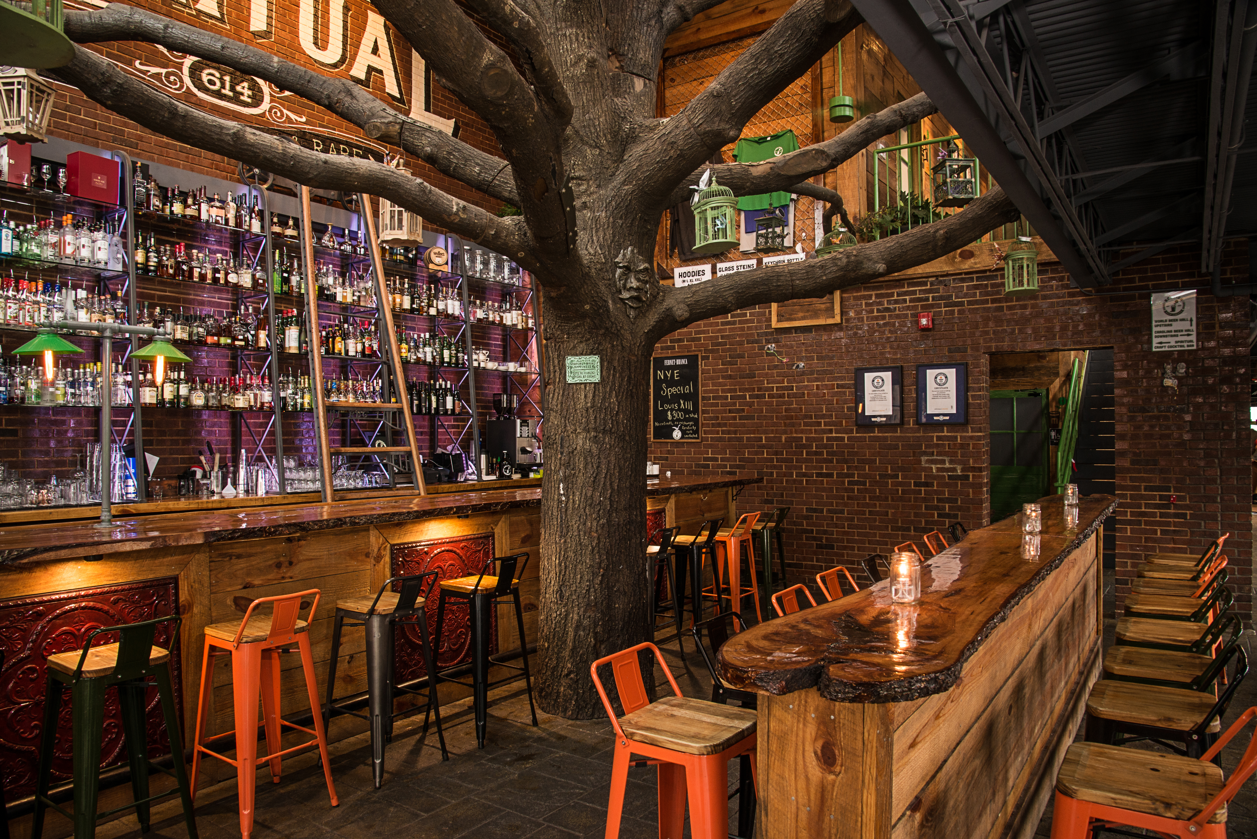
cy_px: 420
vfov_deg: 53.2
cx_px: 628
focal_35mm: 24
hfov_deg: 73.7
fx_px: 838
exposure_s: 1/2
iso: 500
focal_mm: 24
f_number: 11
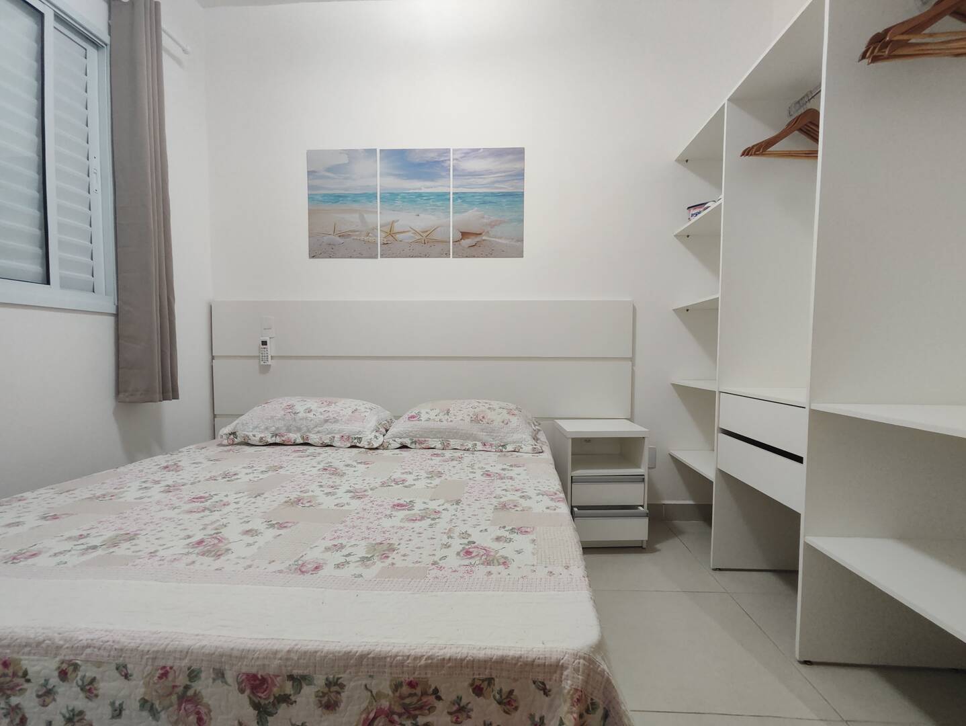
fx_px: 447
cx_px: 483
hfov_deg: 94.5
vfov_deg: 78.2
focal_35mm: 16
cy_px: 363
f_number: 2.2
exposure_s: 1/40
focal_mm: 1.65
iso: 296
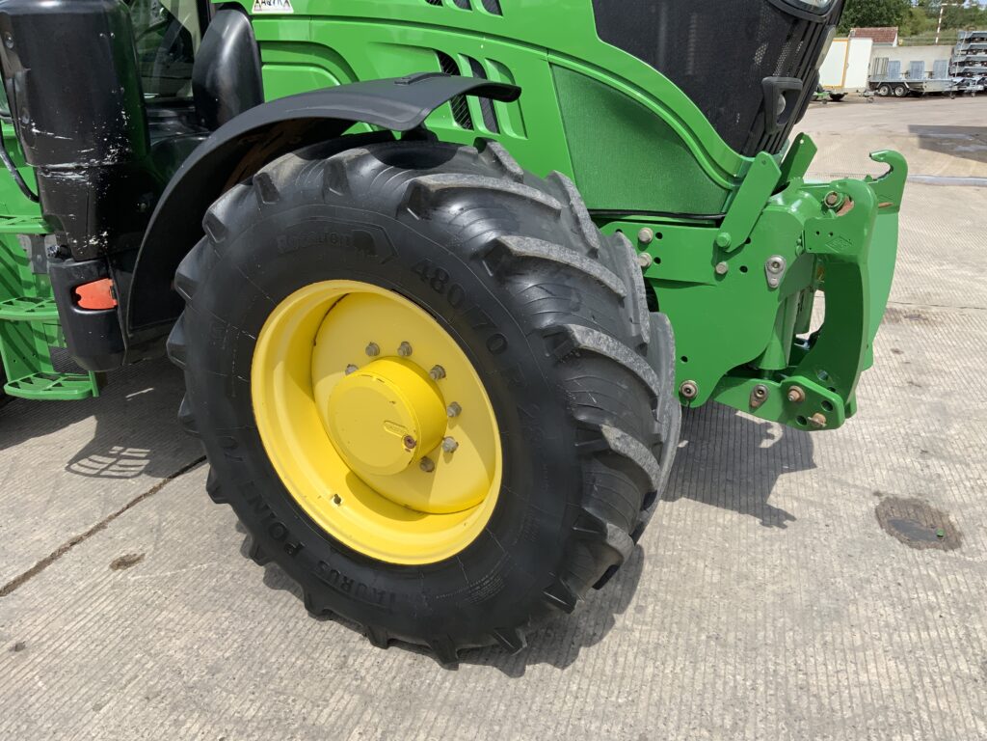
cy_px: 370
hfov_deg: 61.7
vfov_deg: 48.2
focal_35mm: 29
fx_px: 827
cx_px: 494
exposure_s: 1/1451
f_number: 1.8
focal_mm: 3
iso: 16
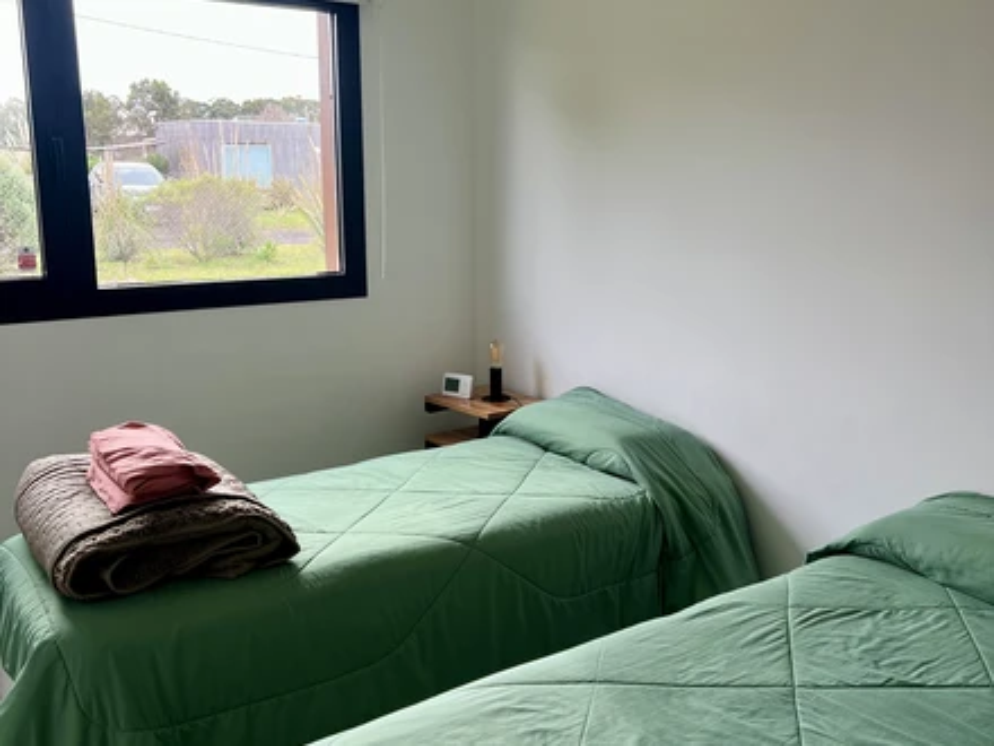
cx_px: 497
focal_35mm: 26
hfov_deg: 67.3
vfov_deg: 53.1
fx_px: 747
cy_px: 373
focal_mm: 5.7
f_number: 1.5
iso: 40
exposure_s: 1/121
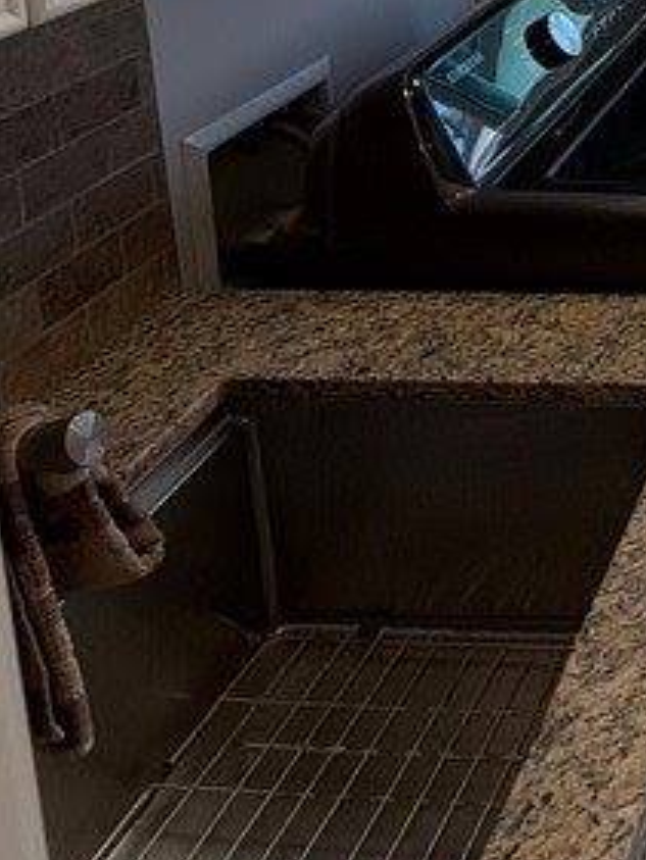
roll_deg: +0.0
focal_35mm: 51
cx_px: 974
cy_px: -129
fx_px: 1268
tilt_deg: -10.3
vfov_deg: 32.2
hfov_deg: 23.0
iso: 64
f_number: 2.2
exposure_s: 1/120
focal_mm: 2.22
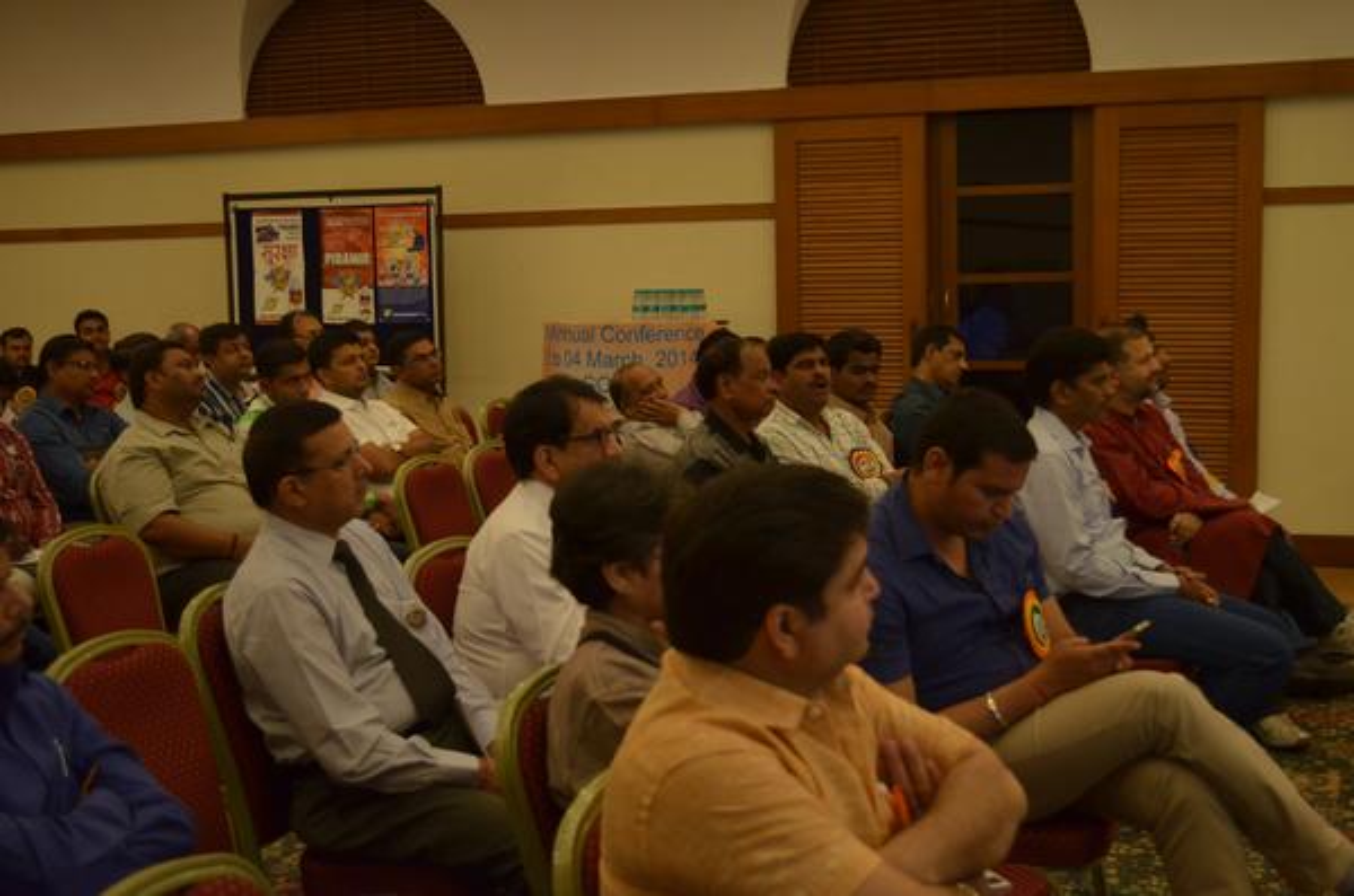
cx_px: 677
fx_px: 1914
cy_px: 448
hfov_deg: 39.0
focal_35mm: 51
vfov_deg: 26.3
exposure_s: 1/80
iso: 800
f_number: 5
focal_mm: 34
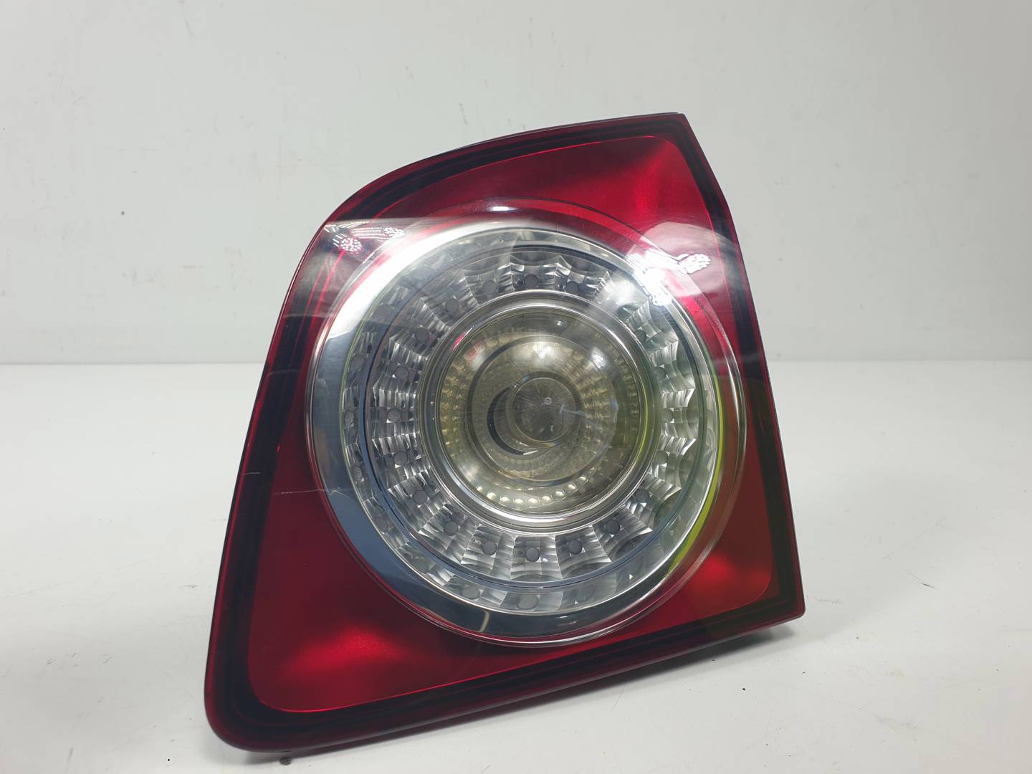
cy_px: 387
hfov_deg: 67.3
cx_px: 516
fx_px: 775
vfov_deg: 53.1
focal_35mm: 26
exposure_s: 1/210
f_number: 2.4
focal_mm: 4.3
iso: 50
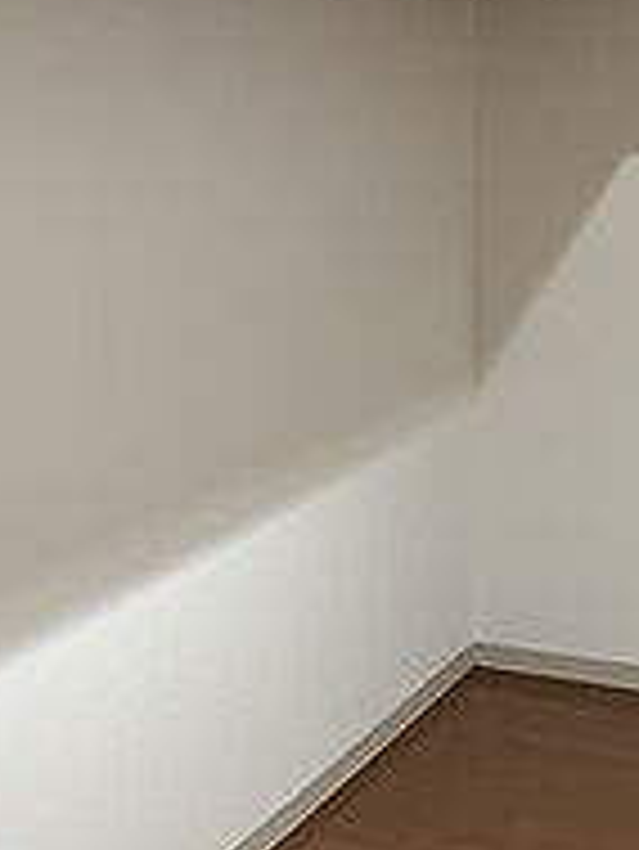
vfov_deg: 29.1
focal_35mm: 66
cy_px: 576
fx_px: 1623
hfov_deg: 21.8
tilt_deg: -17.5
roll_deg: -0.4
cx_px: 558
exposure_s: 1/40
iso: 400
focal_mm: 4.25
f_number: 1.8
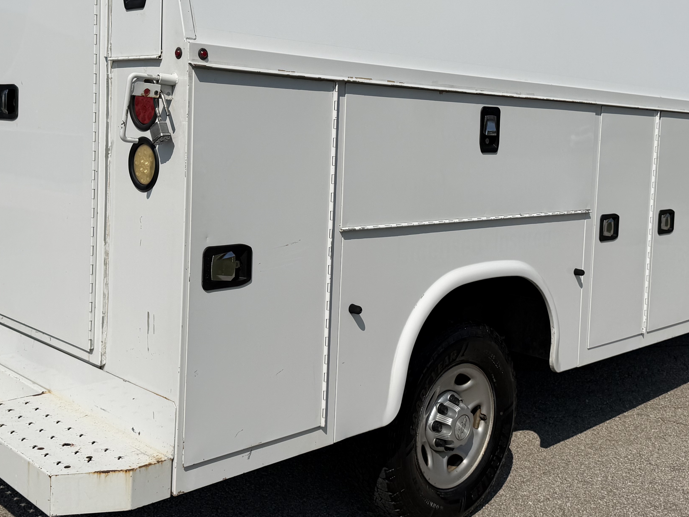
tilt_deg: -7.8
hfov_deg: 44.8
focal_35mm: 42
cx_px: 330
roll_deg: +0.9
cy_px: 195
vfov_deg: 34.2
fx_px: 836
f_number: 1.78
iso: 80
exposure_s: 1/17544
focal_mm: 6.76
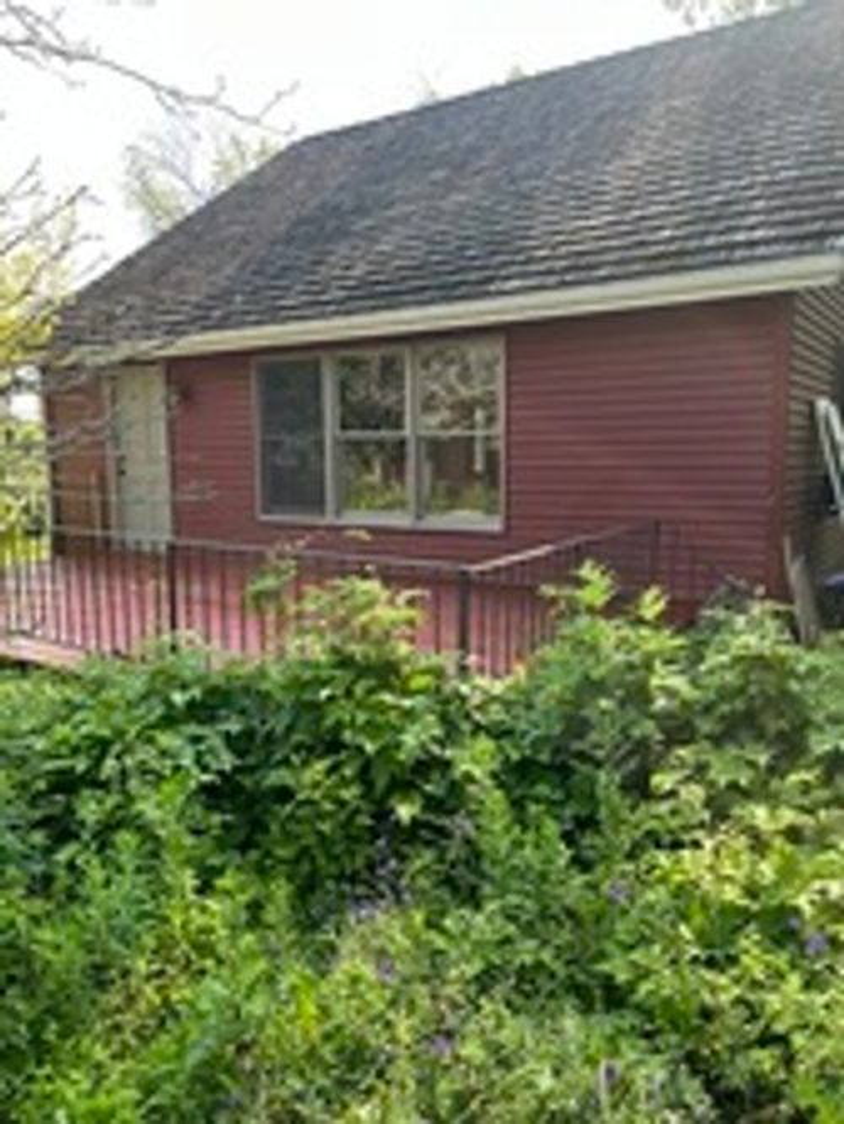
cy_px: 562
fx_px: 845
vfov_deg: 67.3
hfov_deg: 53.1
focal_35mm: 26
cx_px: 422
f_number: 1.6
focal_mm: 5.1
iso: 50
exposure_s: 1/367
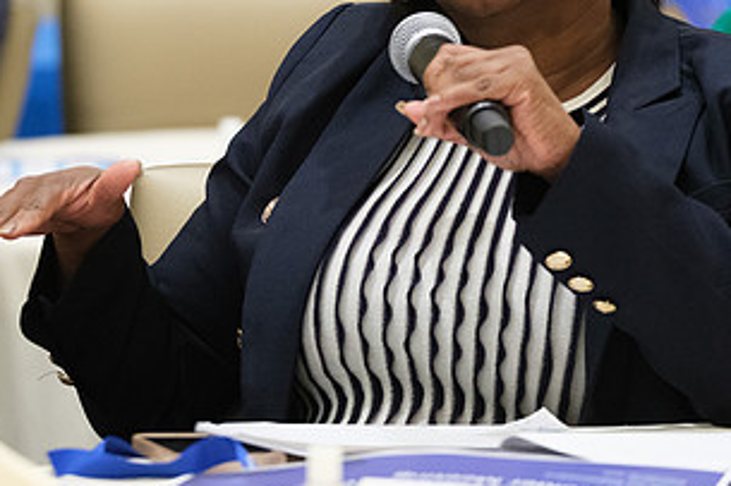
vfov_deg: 3.4
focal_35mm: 400
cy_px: 99
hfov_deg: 5.2
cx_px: 276
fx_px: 8117
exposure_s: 1/160
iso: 3200
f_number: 2.8
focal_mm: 140
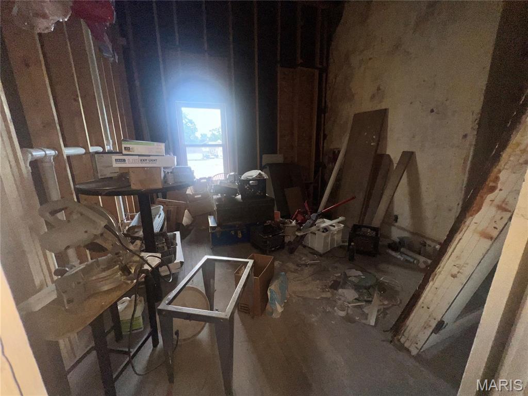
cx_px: 264
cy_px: 198
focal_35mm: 13
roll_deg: +0.4
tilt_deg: -13.6
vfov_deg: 89.9
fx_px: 198
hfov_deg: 106.2
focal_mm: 1.57
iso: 25
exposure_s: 1/127
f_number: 1.8
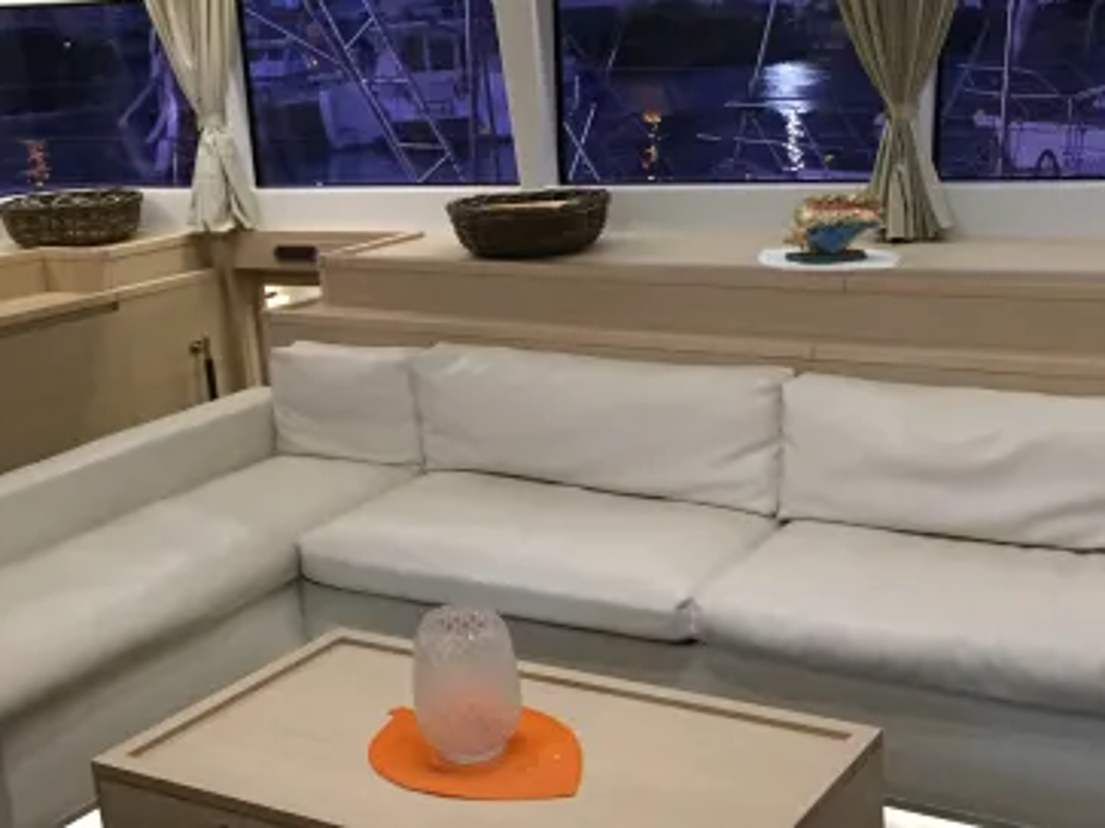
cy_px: 490
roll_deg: +0.5
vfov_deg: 30.2
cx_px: 624
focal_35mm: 48
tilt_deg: -16.2
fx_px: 1532
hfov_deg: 39.6
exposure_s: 1/30
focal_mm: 4.15
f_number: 2.2
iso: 200
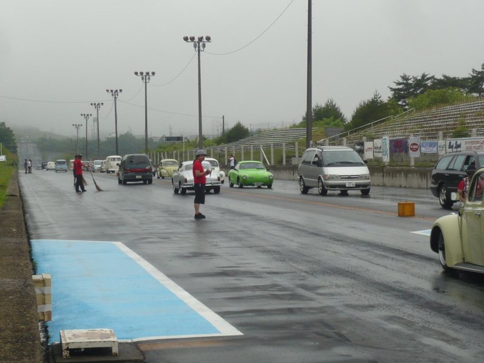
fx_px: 1328
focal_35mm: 95
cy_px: 182
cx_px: 242
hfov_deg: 20.7
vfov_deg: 15.6
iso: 100
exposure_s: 1/250
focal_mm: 10.3
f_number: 4.3
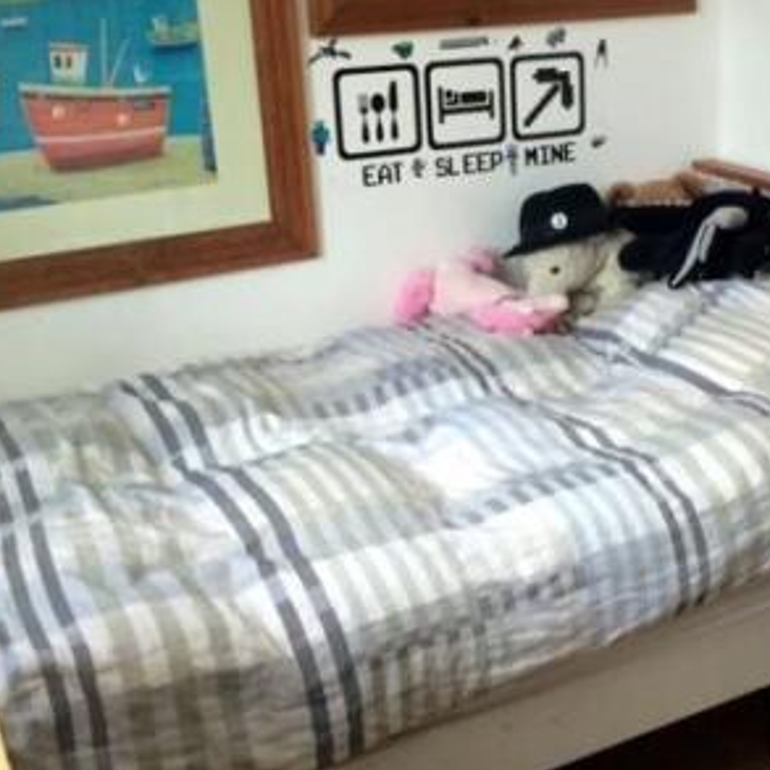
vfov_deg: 33.3
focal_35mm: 51
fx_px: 1283
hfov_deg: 32.6
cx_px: 606
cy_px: 298
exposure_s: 1/30
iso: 80
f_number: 2.2
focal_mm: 4.15
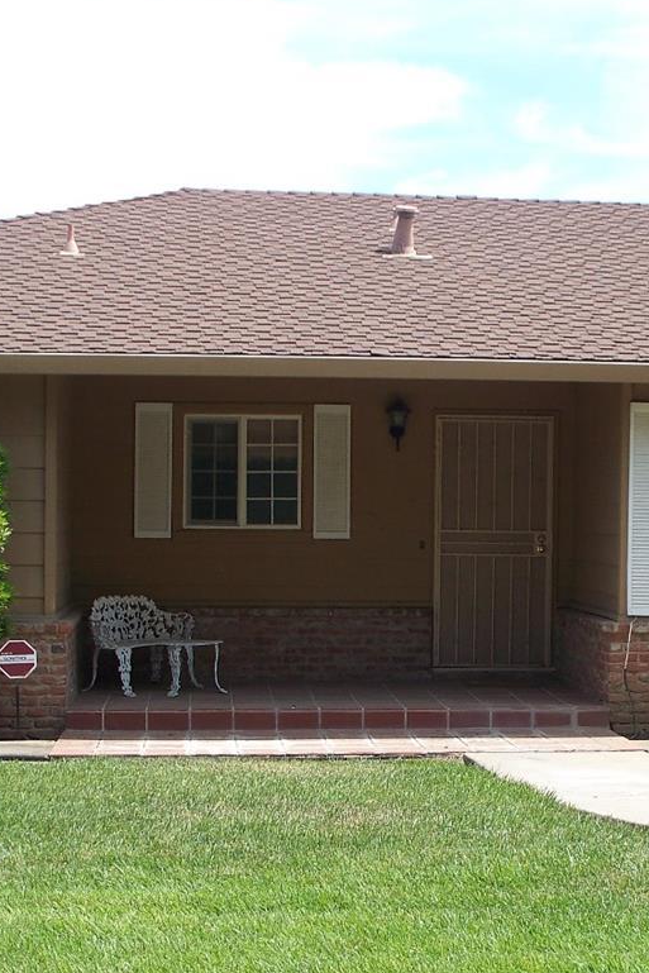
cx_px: 466
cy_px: 571
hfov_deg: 18.6
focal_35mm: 73
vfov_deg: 27.7
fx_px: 1973
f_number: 2.8
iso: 64
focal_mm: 7.54
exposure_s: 1/400
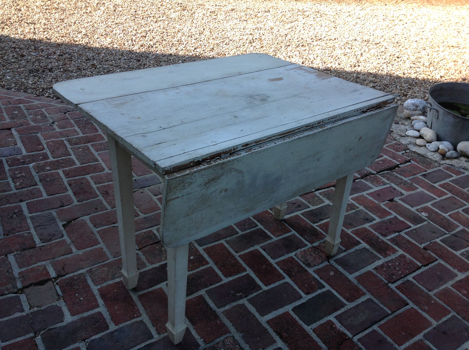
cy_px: 175
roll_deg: -4.9
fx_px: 474
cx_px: 234
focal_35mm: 35
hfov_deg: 52.7
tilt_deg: -30.5
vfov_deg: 40.6
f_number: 2.4
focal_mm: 4.28
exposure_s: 1/504
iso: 50
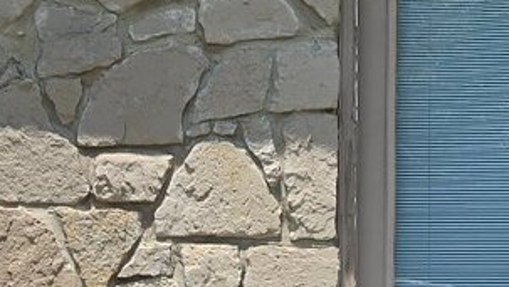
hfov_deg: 17.3
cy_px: 250
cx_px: 580
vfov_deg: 10.2
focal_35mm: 119
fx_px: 1607
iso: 80
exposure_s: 1/3956
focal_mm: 5.4
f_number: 1.8
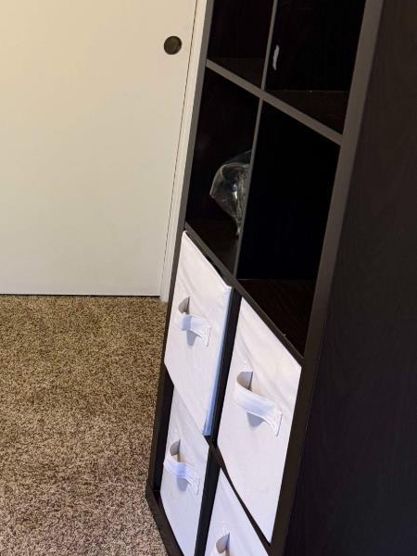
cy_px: 274
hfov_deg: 22.3
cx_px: -101
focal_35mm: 60
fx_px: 964
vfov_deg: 32.2
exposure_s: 1/60
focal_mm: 6.76
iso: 320
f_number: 1.78
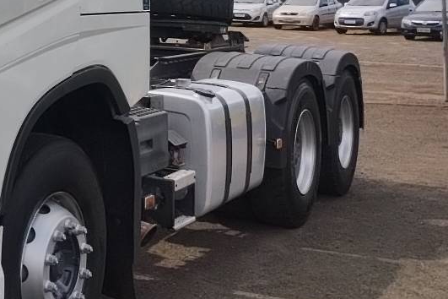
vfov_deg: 16.6
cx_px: -58
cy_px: -48
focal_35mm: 79
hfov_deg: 23.9
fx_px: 983
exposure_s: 1/735
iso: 100
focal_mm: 4.27
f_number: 1.8
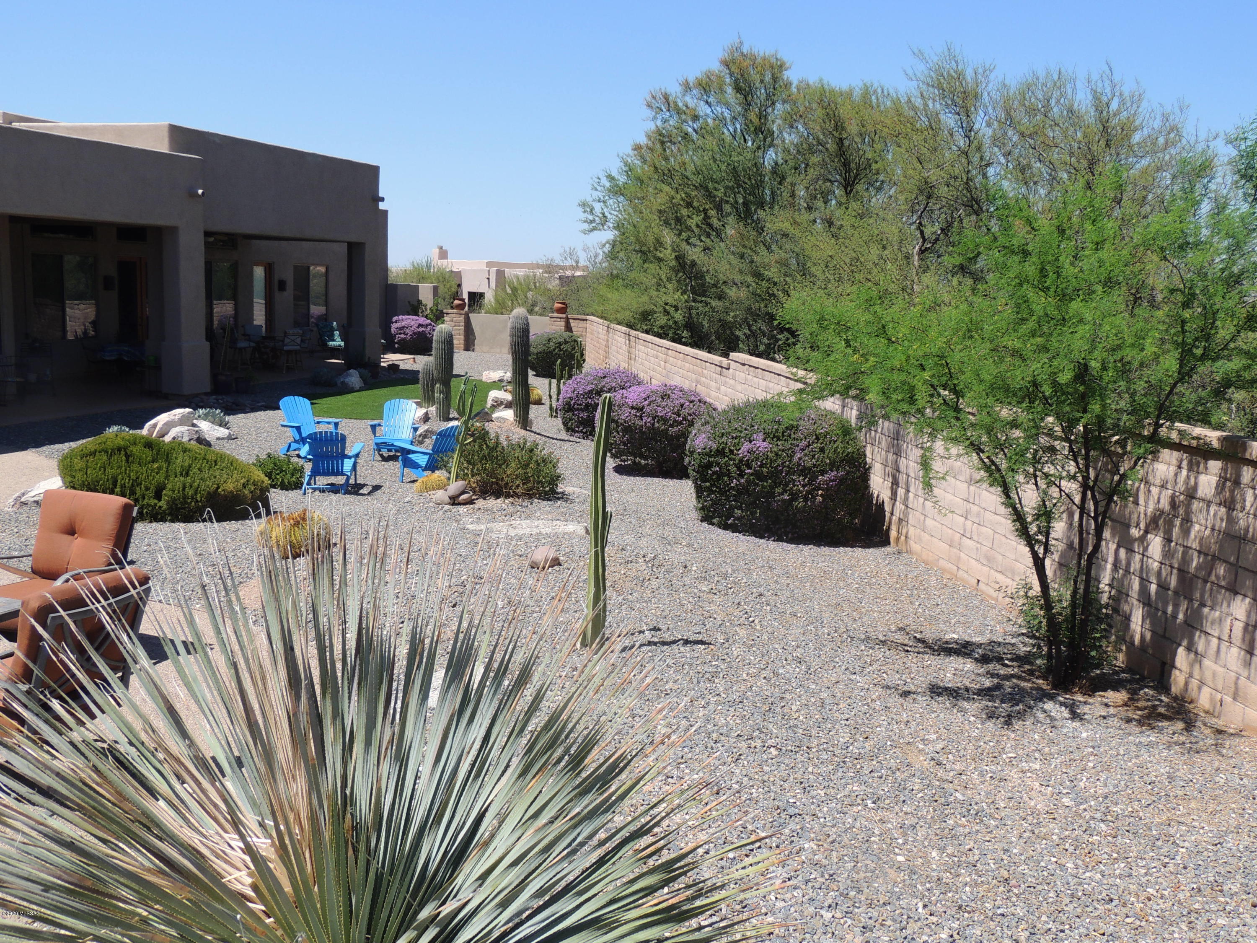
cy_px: 472
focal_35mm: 33
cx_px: 628
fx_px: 1198
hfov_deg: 55.4
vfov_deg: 42.9
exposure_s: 1/1000
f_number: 3.2
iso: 100
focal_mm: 5.8
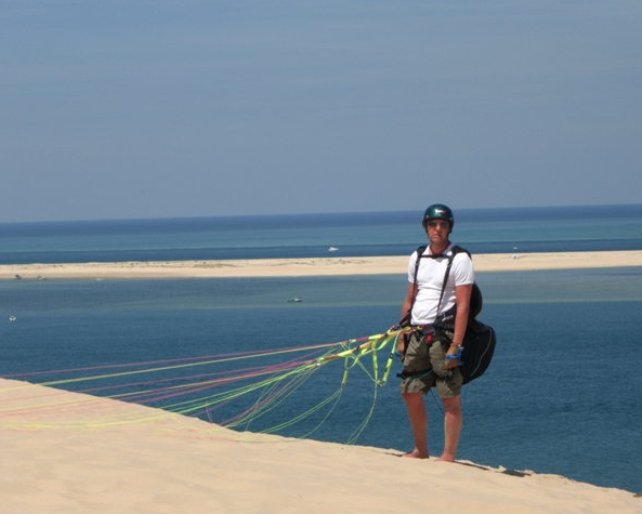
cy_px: 258
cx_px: 331
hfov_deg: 16.0
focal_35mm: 120
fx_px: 2281
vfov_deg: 12.9
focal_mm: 23.7
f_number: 5.1
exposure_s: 1/640
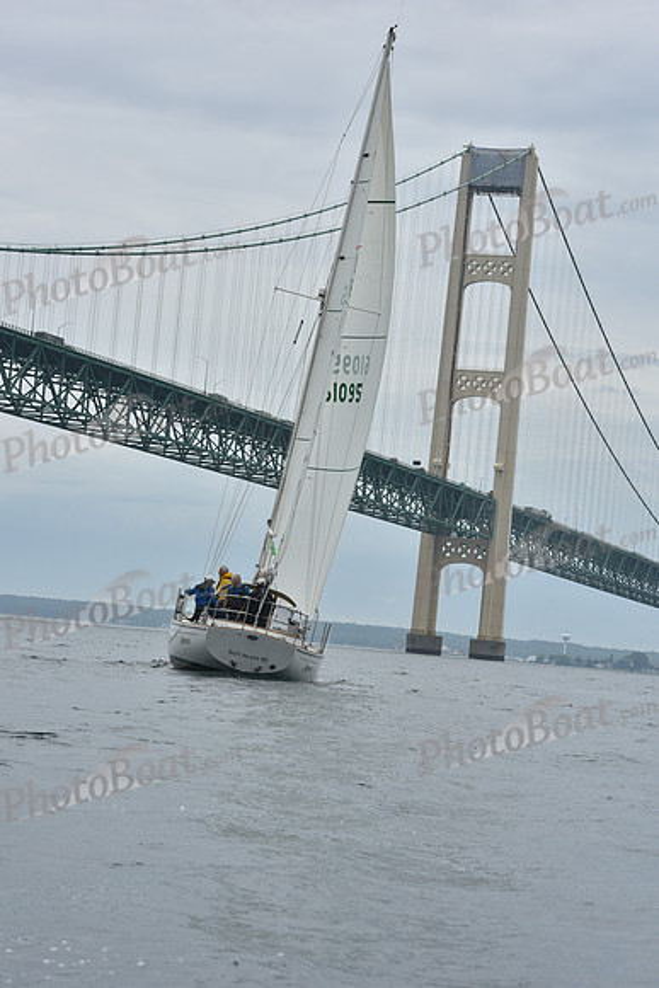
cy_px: 494
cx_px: 330
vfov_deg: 20.4
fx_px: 2744
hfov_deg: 13.7
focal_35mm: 100
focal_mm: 100
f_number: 11
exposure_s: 1/800
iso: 250
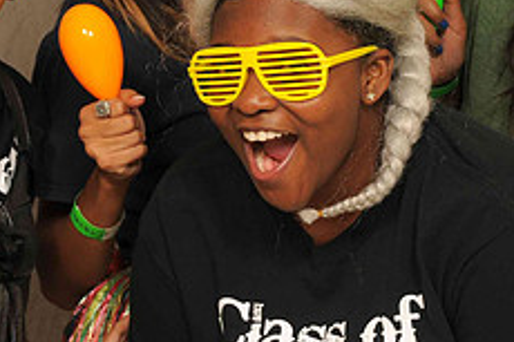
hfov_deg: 13.6
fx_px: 2154
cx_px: 304
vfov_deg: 9.0
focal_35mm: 151
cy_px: 41
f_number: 6.3
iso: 200
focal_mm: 40
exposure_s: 1/125
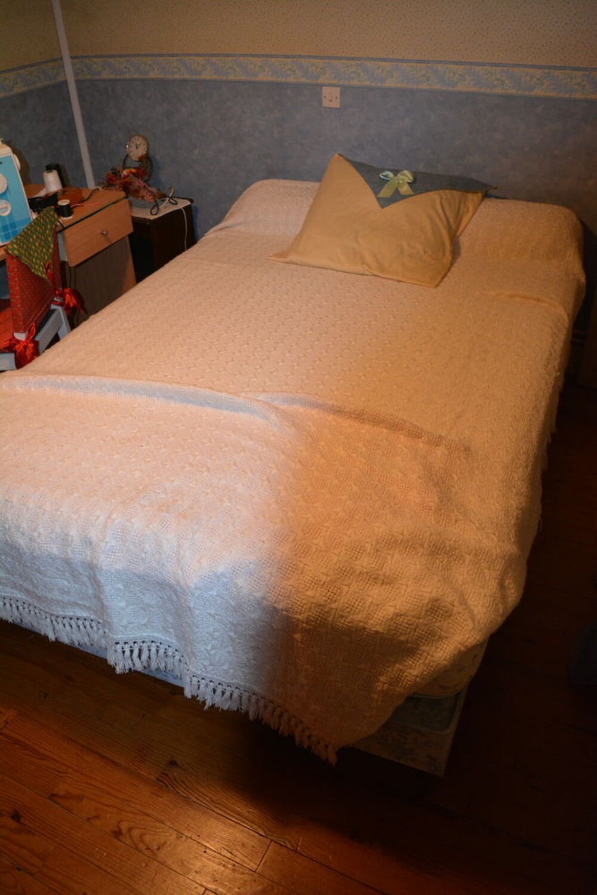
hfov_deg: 47.9
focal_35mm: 27
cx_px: 298
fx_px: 671
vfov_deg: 67.4
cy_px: 448
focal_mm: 18
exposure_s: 1/60
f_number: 3.5
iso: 1600
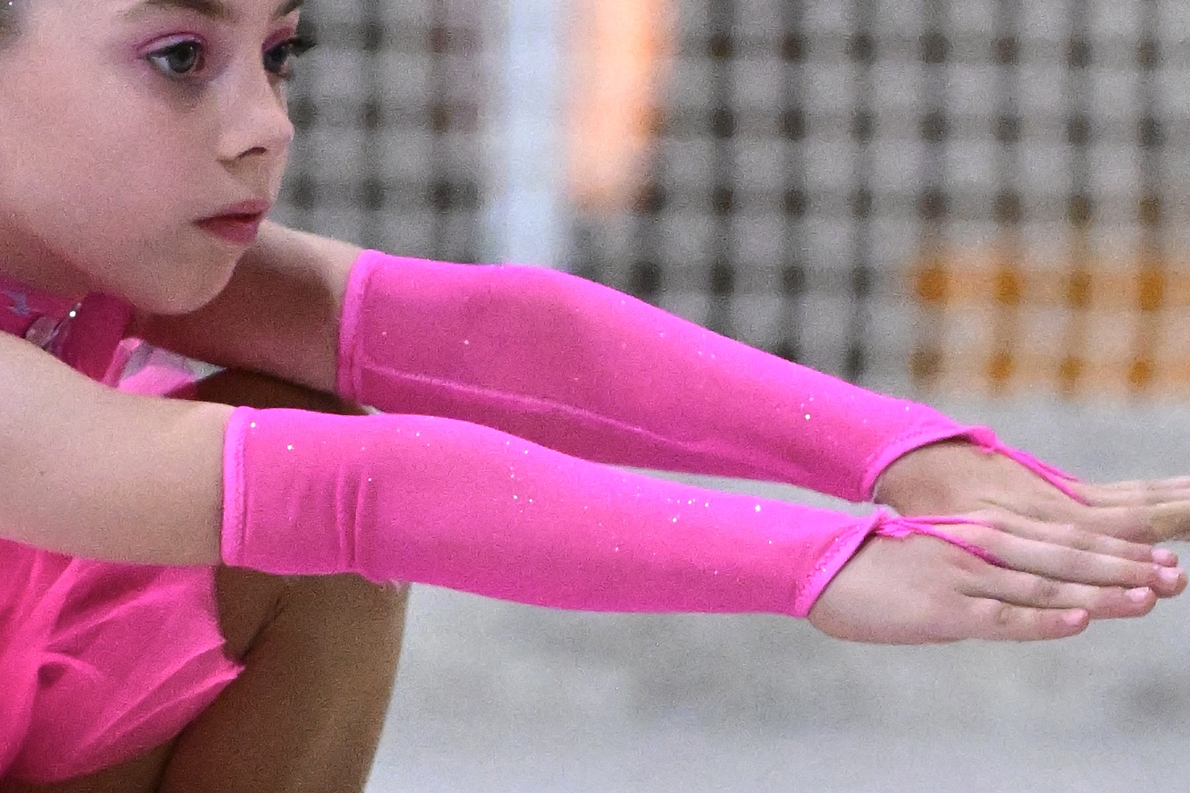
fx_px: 24492
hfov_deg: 2.8
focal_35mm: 741
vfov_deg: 1.9
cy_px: 688
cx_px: 377
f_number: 4
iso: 8000
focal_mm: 250
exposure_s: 1/1000
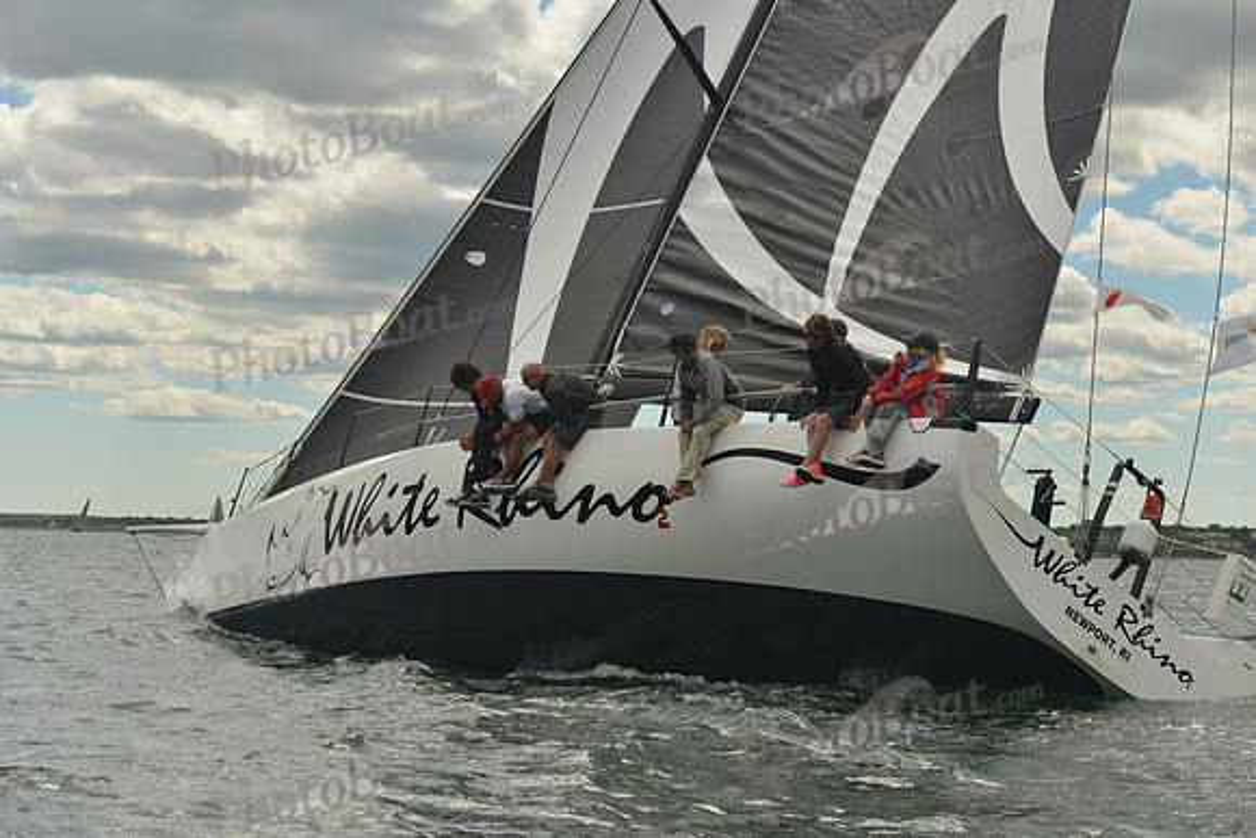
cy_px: 419
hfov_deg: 28.8
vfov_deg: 19.5
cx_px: 628
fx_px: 2443
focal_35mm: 70
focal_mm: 70
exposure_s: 1/1000
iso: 400
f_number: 5.6
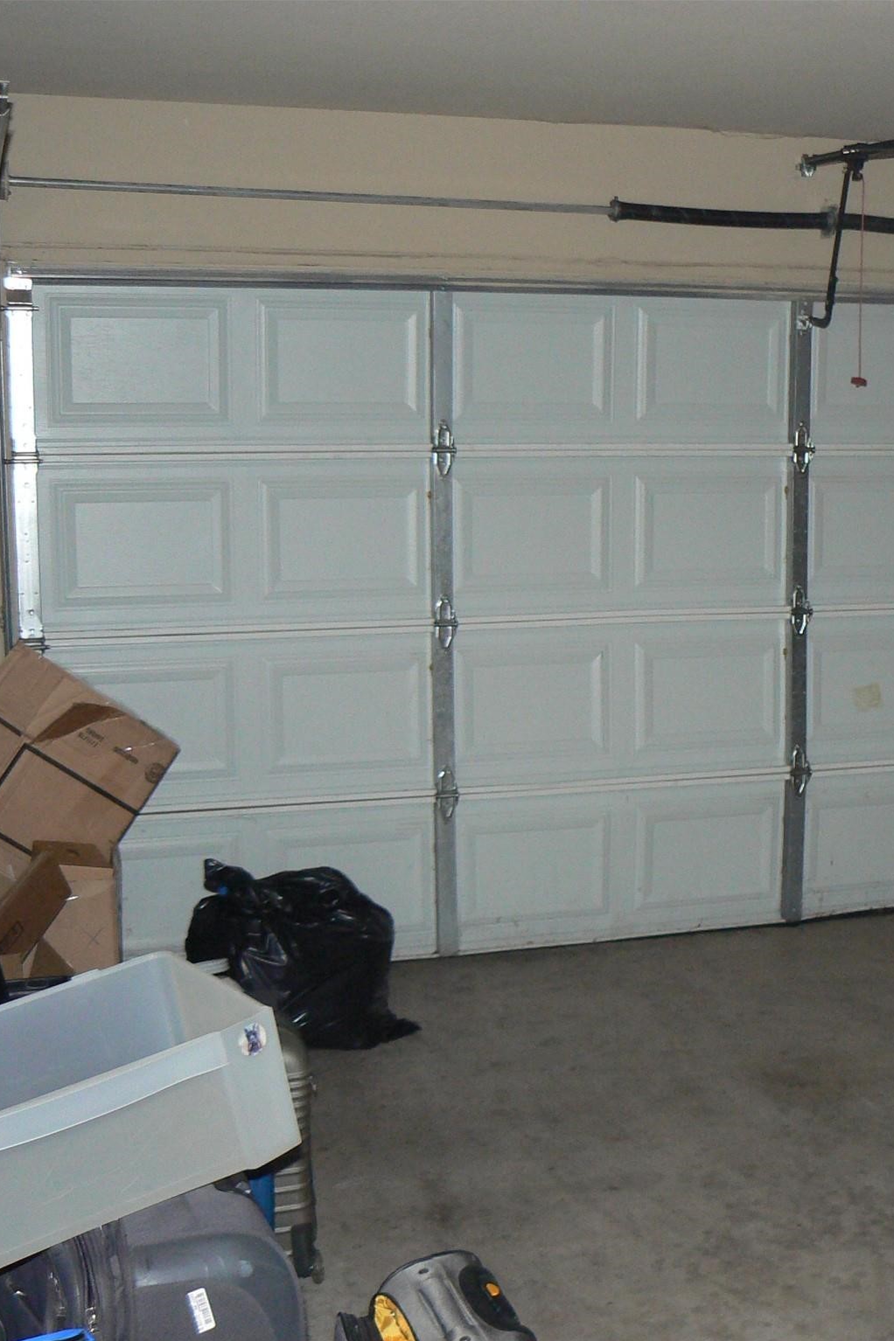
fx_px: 1863
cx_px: 787
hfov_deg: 26.2
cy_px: 670
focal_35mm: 50
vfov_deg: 39.6
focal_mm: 6
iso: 160
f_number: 2.8
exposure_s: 1/30
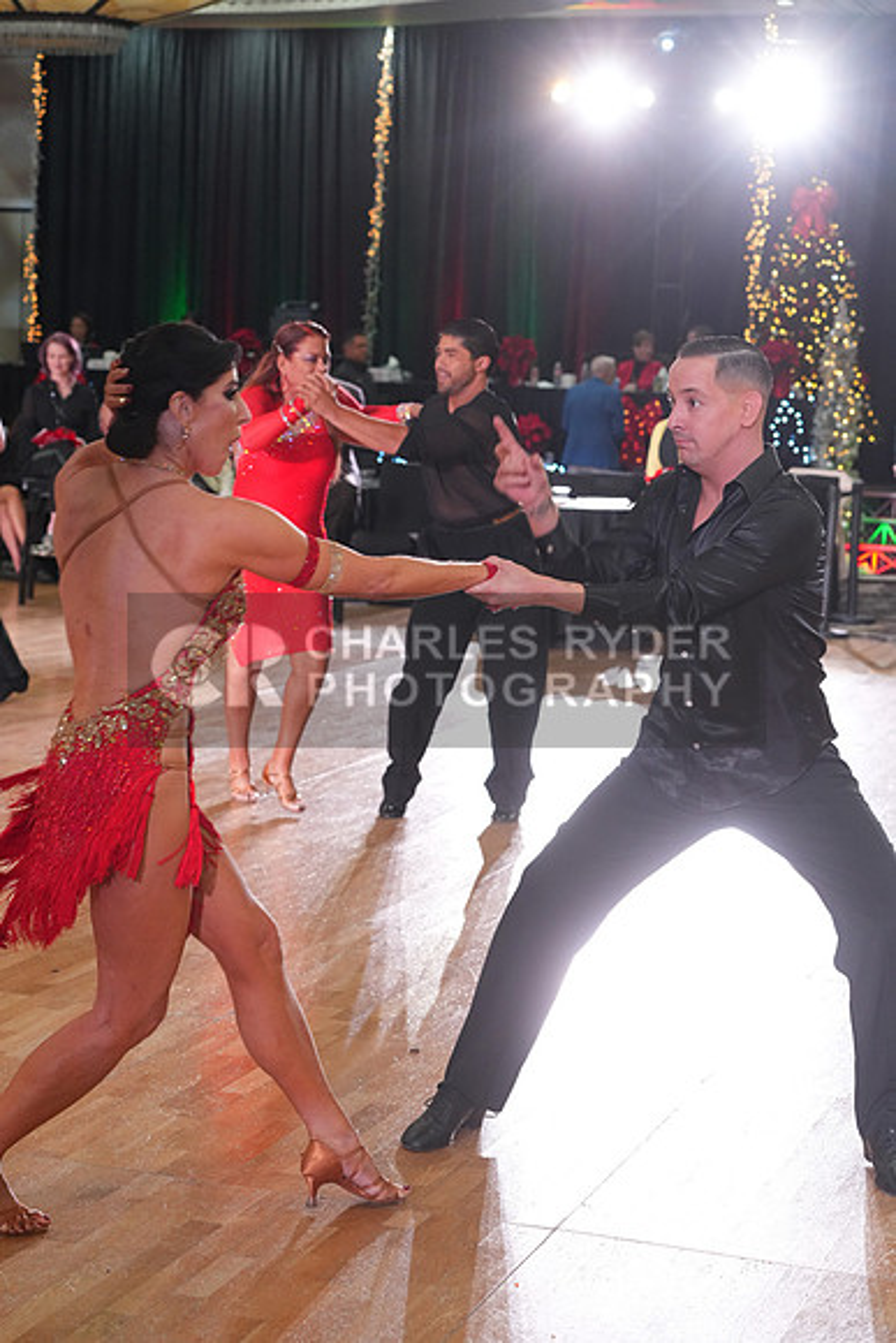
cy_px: 672
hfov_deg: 19.5
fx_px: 2612
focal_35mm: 70
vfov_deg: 28.8
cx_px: 448
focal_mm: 70
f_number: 5.6
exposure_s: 1/200
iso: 3200
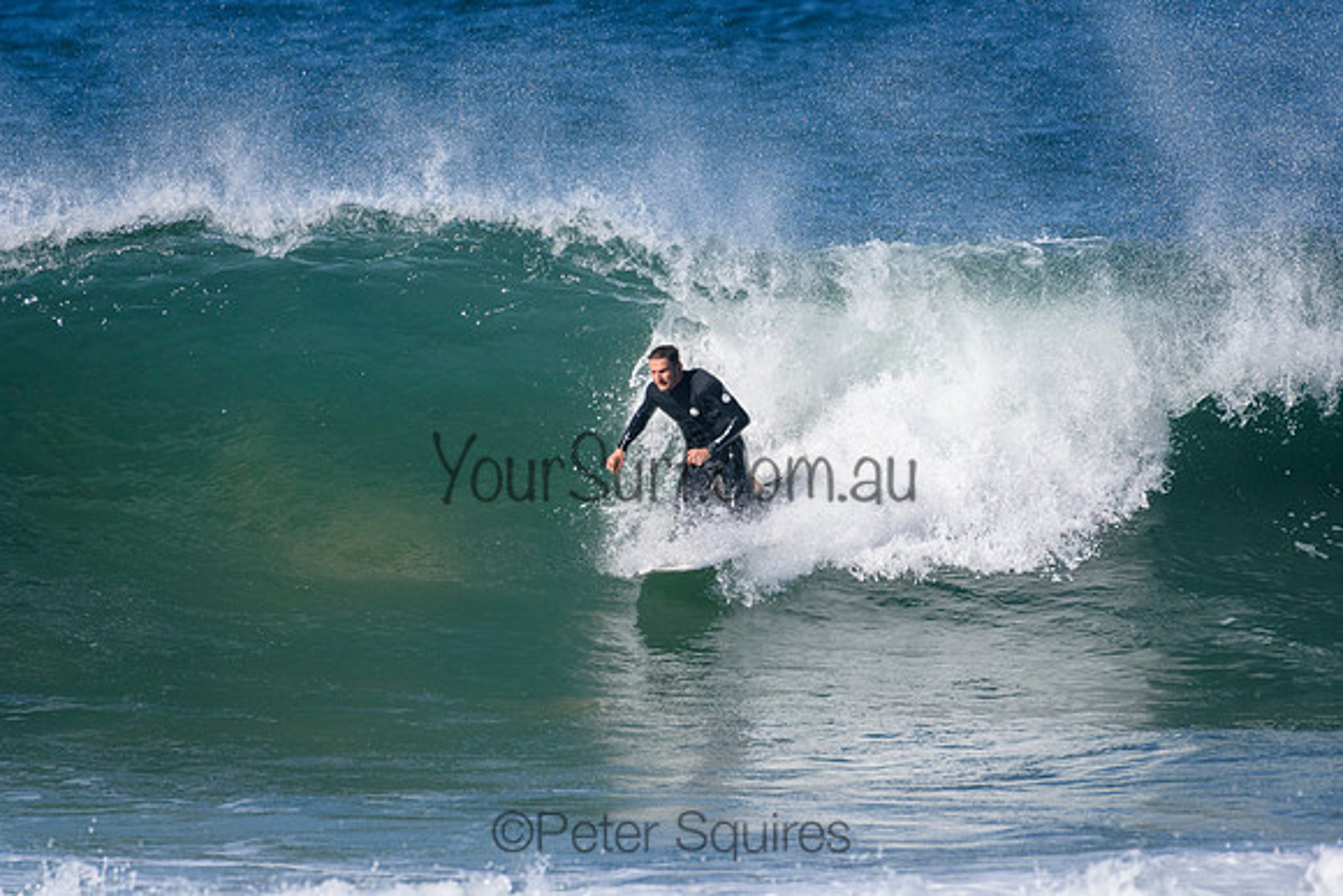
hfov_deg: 2.7
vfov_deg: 1.8
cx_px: 672
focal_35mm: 750
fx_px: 27988
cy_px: 448
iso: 560
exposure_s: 1/4000
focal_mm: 500
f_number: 5.6
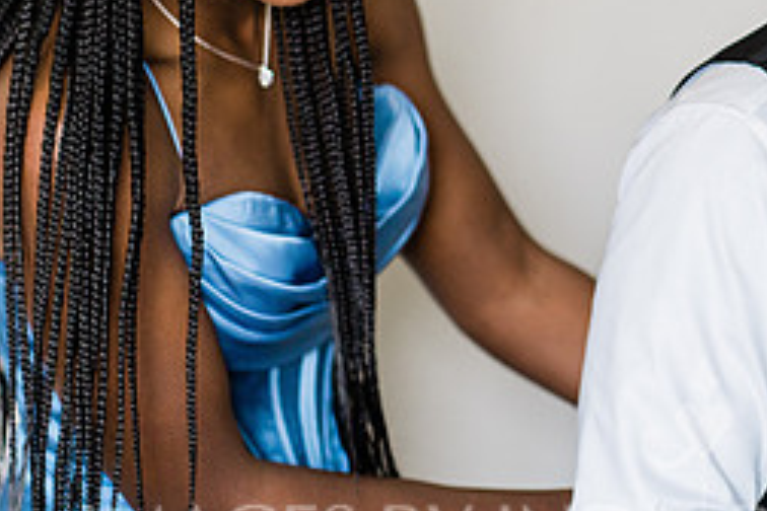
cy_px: 11
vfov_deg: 7.0
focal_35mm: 196
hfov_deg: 10.4
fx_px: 4176
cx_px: 706
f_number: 2.2
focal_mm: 85
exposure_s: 1/160
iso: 400
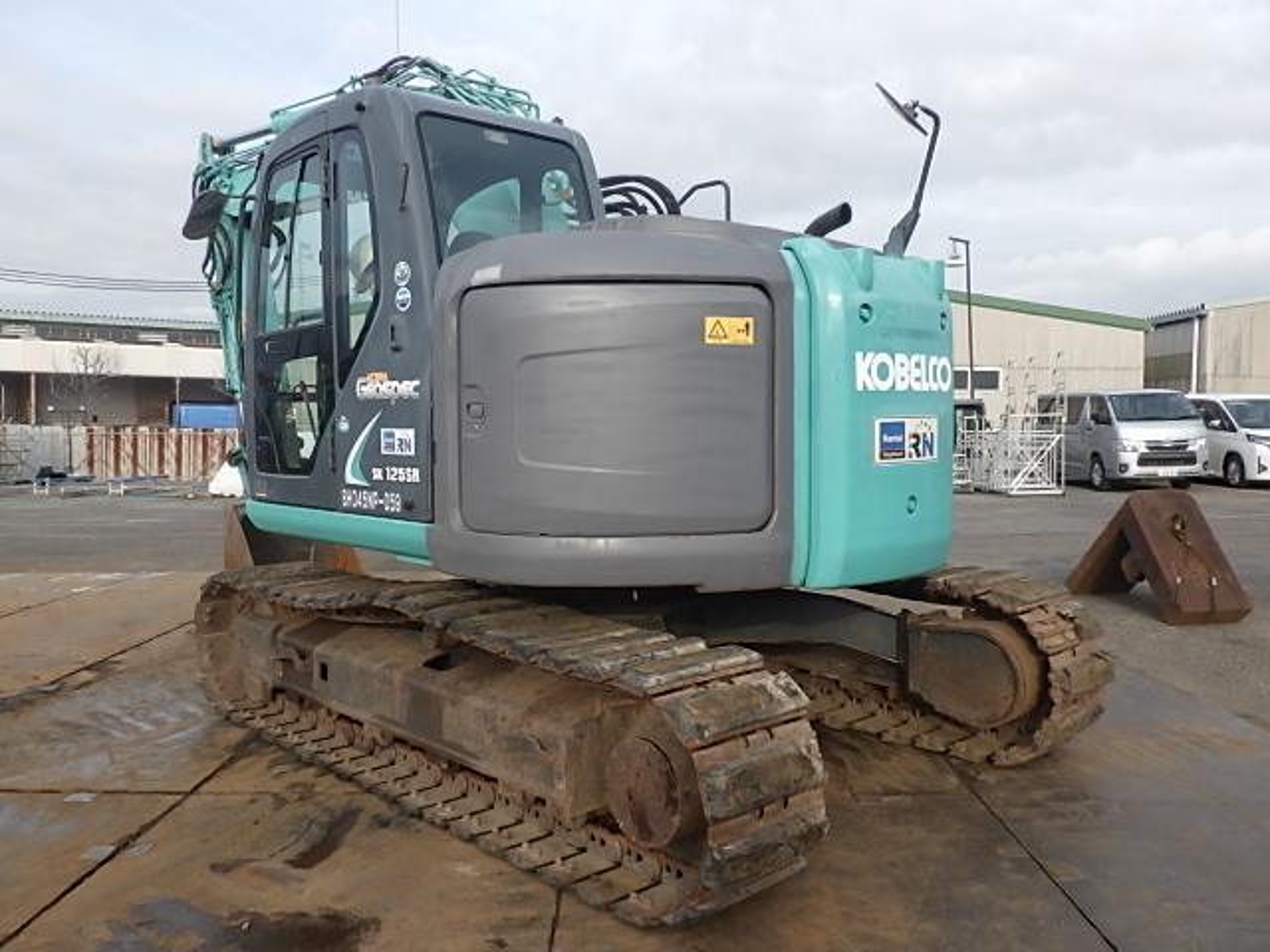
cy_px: 476
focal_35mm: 28
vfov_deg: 49.7
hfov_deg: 63.4
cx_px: 635
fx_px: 1027
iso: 125
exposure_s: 1/320
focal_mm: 5
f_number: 4.2
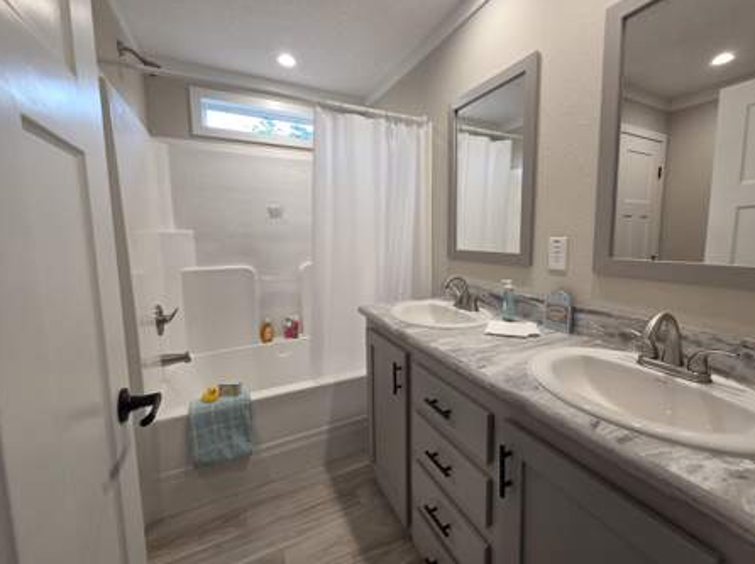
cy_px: 272
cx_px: 401
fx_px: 305
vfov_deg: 85.5
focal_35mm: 14
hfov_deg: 102.0
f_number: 2.2
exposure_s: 1/120
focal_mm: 2.2
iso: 200
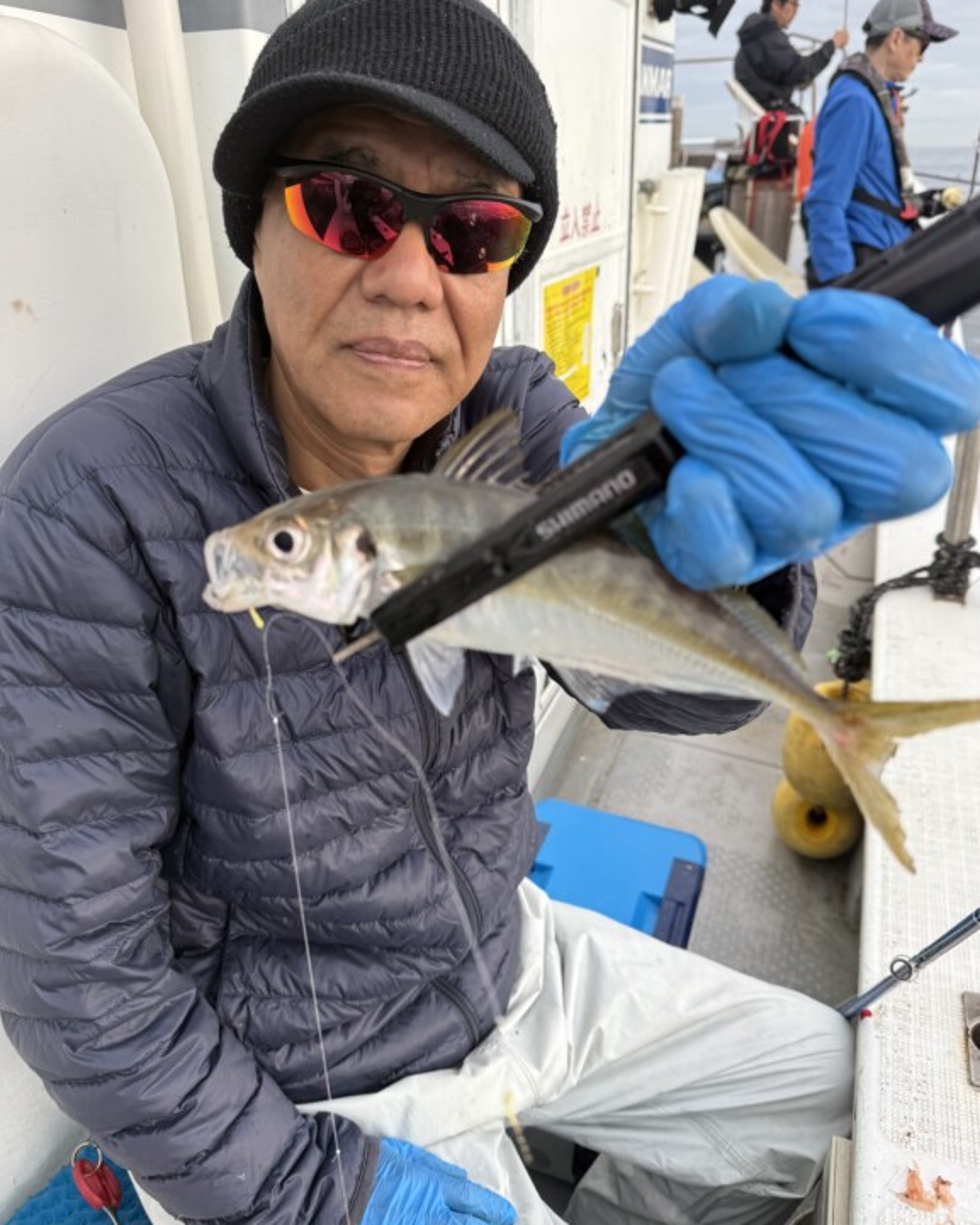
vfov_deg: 65.9
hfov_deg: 54.9
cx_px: 493
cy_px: 564
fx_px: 942
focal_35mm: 26
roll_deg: +0.5
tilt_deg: -21.9
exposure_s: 1/309
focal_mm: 6.76
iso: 80
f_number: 1.78
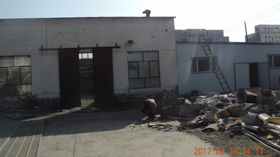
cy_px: 67
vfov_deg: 37.7
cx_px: 139
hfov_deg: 62.6
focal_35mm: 31
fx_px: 230
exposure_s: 1/800
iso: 100
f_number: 5
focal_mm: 6
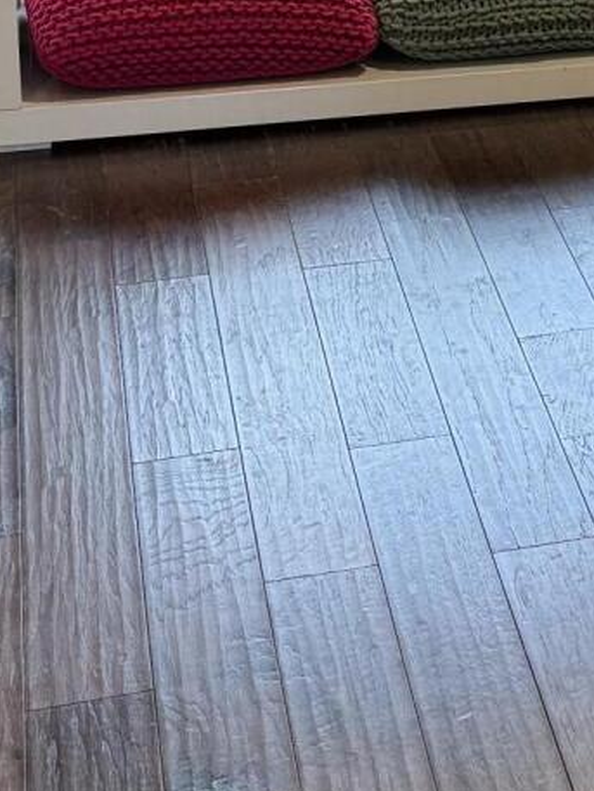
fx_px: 2401
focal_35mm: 105
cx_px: 895
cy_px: -126
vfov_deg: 17.9
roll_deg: -2.2
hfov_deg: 13.3
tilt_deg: -16.6
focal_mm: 6.86
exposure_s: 1/60
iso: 125
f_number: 1.78
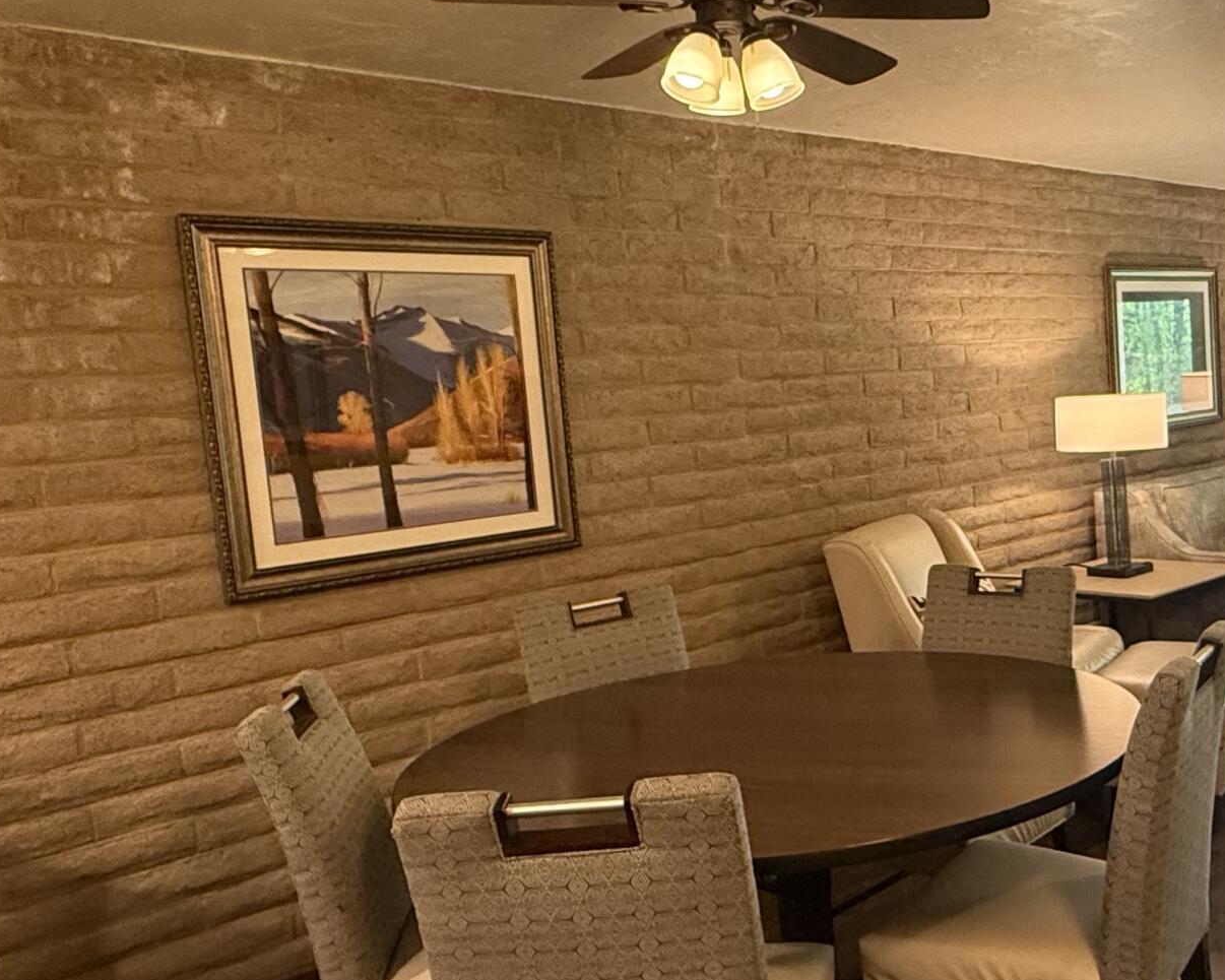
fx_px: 1233
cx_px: 975
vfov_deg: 43.4
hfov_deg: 49.8
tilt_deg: -5.2
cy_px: 497
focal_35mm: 34
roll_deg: +3.8
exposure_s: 1/60
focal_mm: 2.22
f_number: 2.2
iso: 400
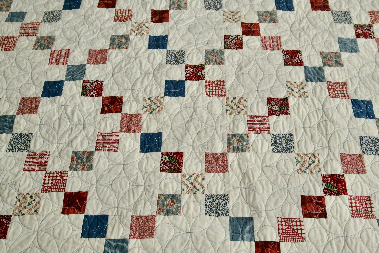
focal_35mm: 36
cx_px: 190
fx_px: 379
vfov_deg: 36.9
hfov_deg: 53.1
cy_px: 126
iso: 400
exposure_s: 1/80
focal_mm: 24
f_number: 6.3
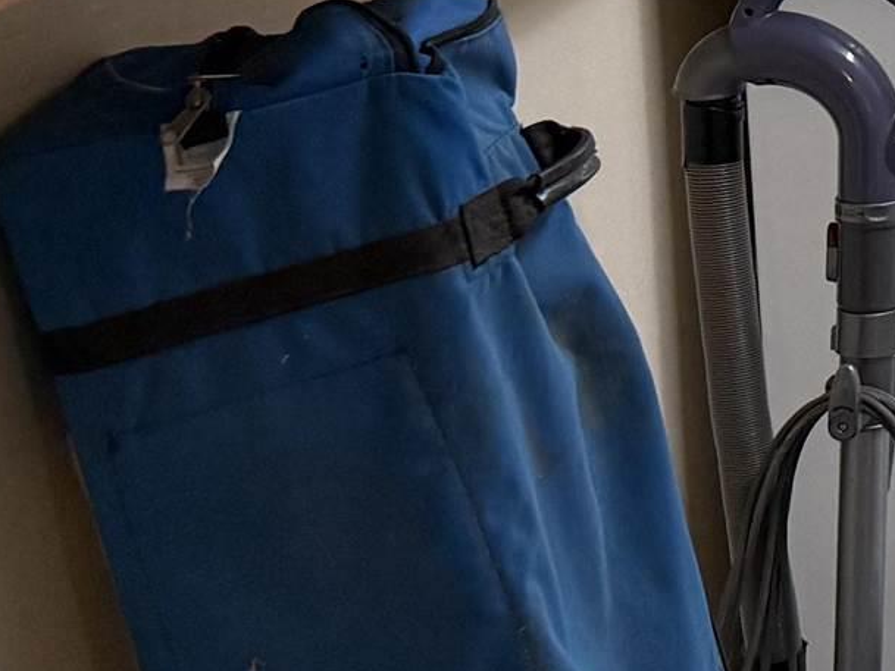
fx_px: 3129
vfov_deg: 11.9
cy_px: -182
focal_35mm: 121
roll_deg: -0.4
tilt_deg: -7.2
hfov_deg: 13.4
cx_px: 1912
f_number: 1.78
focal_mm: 6.76
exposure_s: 1/60
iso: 200
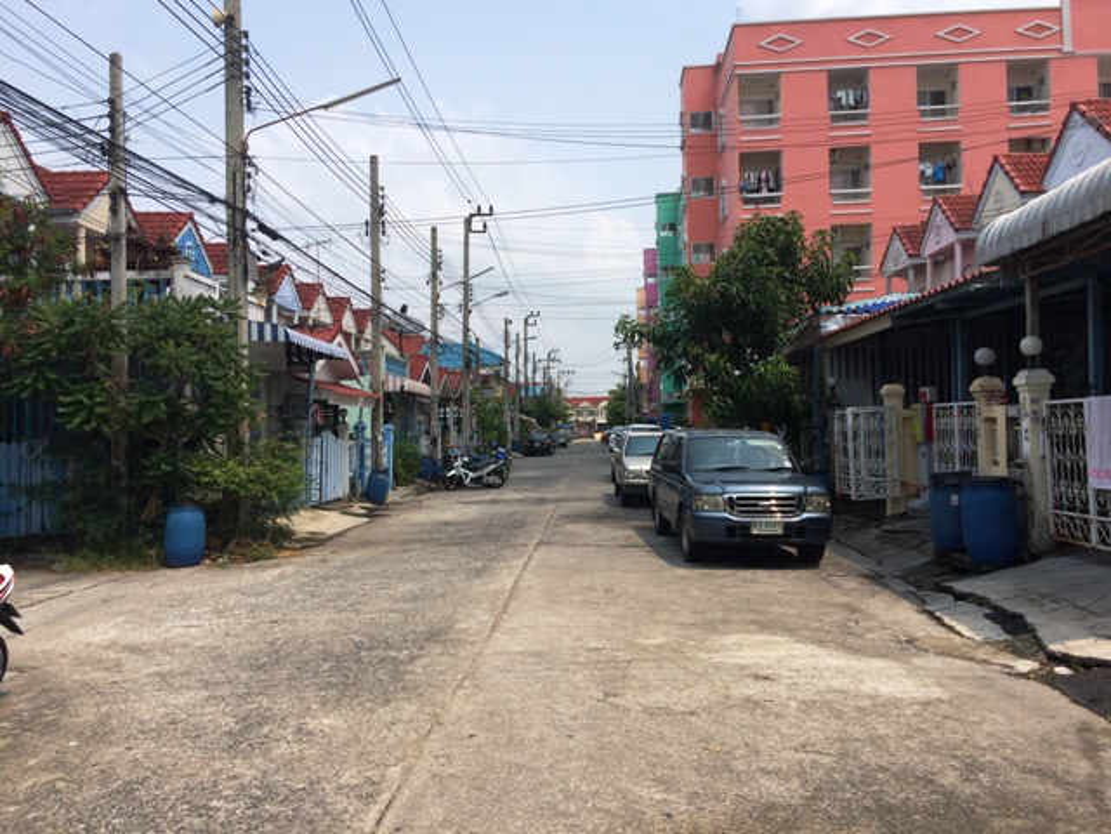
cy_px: 417
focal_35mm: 29
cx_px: 556
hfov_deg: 61.7
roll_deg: -0.7
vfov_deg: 48.2
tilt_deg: +0.2
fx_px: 931
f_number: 2.2
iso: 32
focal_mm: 4.15
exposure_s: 1/3731
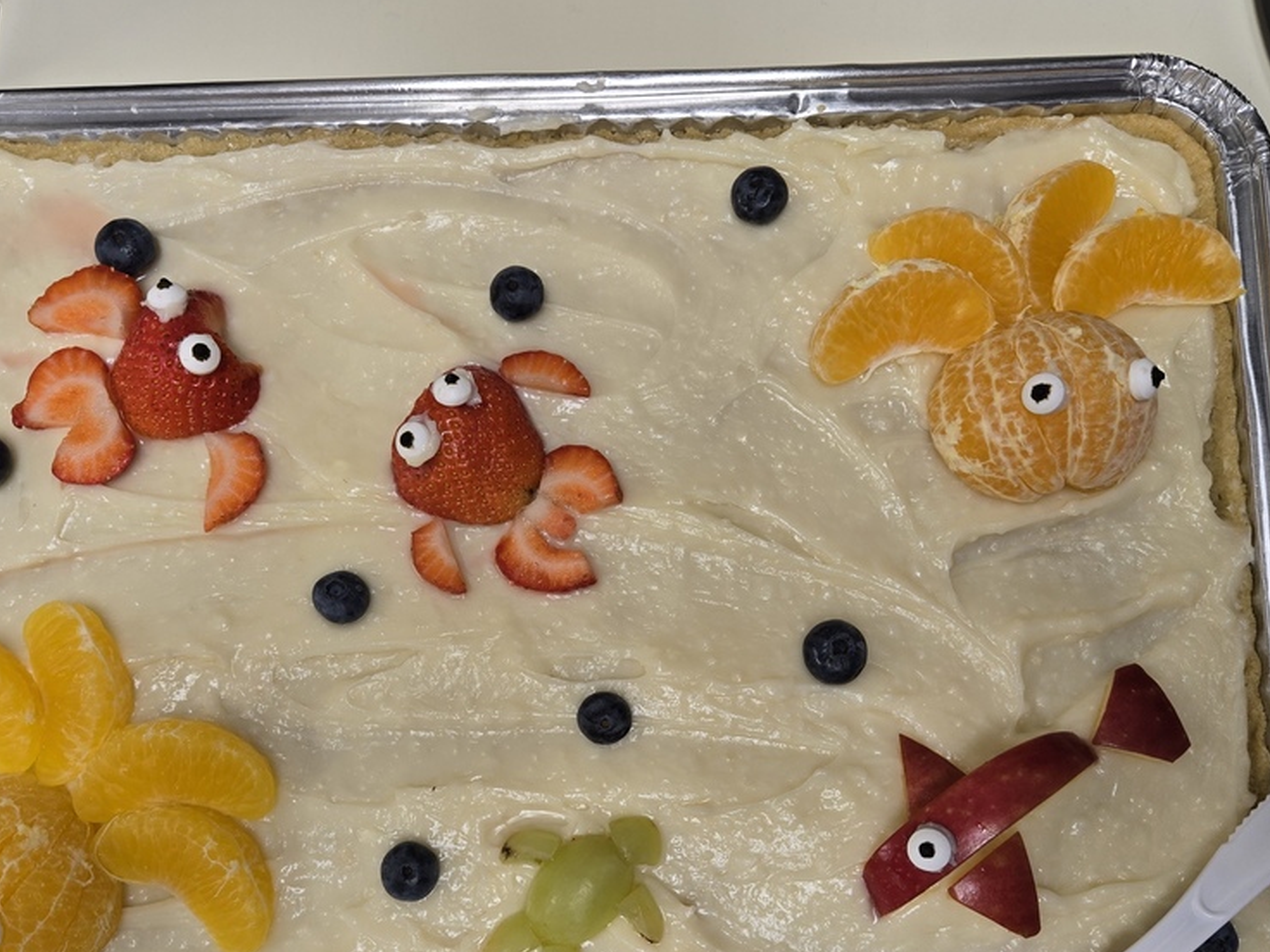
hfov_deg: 56.8
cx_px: 592
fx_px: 1174
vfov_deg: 43.6
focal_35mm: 32
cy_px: 628
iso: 100
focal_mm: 5.4
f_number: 1.8
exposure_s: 1/120
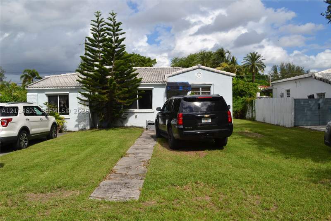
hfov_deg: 61.9
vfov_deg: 43.6
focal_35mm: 30
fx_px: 276
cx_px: 166
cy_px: 110
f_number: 9
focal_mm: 20
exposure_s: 1/320
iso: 100
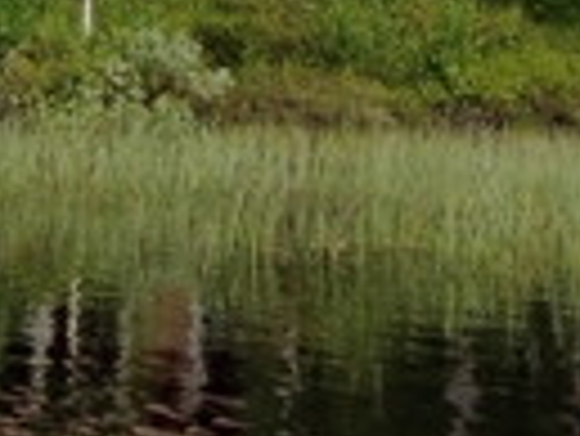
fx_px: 2499
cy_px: -850
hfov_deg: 13.2
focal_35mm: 149
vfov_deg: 8.4
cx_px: 211
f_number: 1.8
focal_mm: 4.4
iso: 100
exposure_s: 1/1250
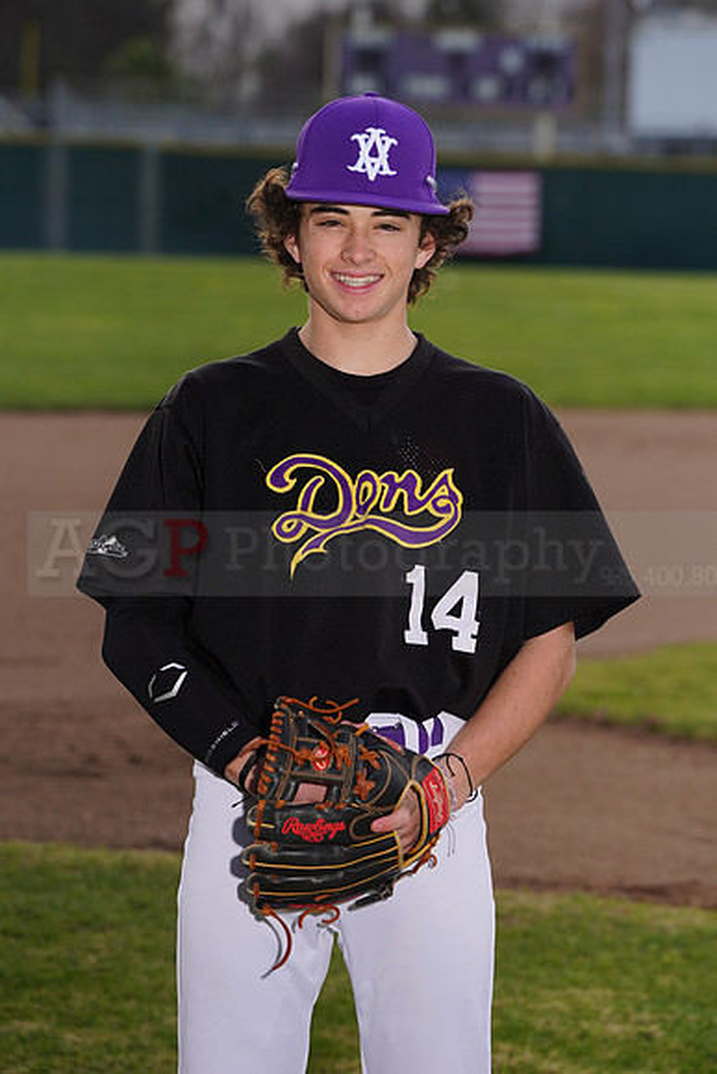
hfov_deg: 7.0
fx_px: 5852
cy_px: 537
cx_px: 358
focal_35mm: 196
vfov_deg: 10.5
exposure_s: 1/200
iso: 100
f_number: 8
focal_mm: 196
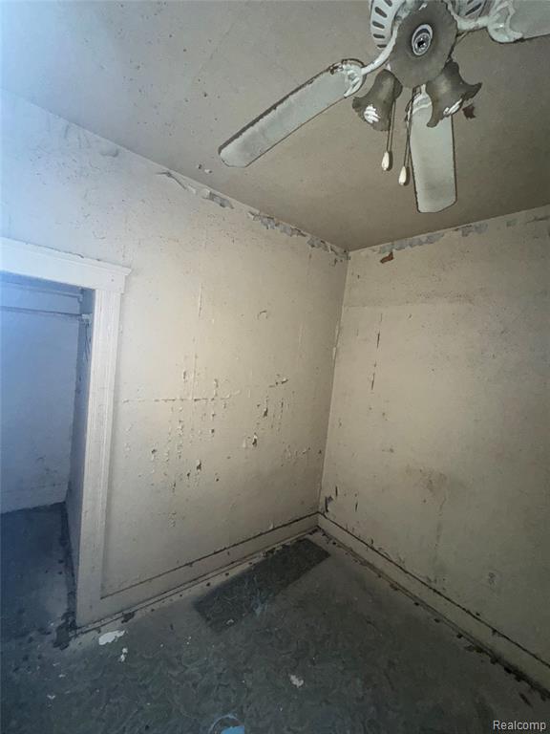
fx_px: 297
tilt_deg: -5.3
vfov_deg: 102.1
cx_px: 275
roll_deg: -4.5
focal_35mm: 14
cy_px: 367
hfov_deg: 85.7
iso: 400
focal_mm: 2.22
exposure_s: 1/41
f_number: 2.2
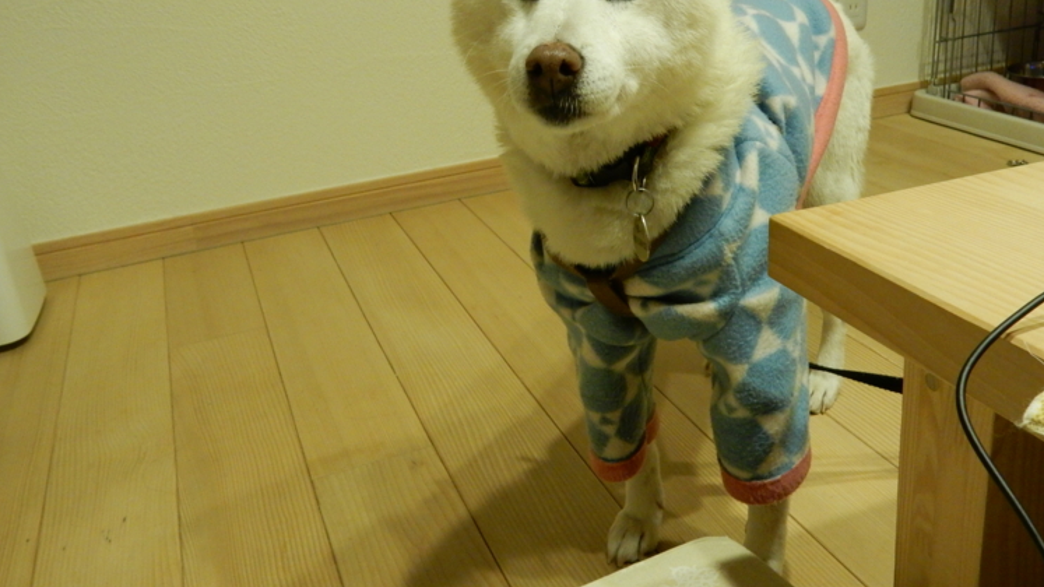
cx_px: 527
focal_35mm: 35
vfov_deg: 33.6
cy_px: 226
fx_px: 969
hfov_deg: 56.6
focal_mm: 5.4
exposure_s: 1/8
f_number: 4
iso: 500
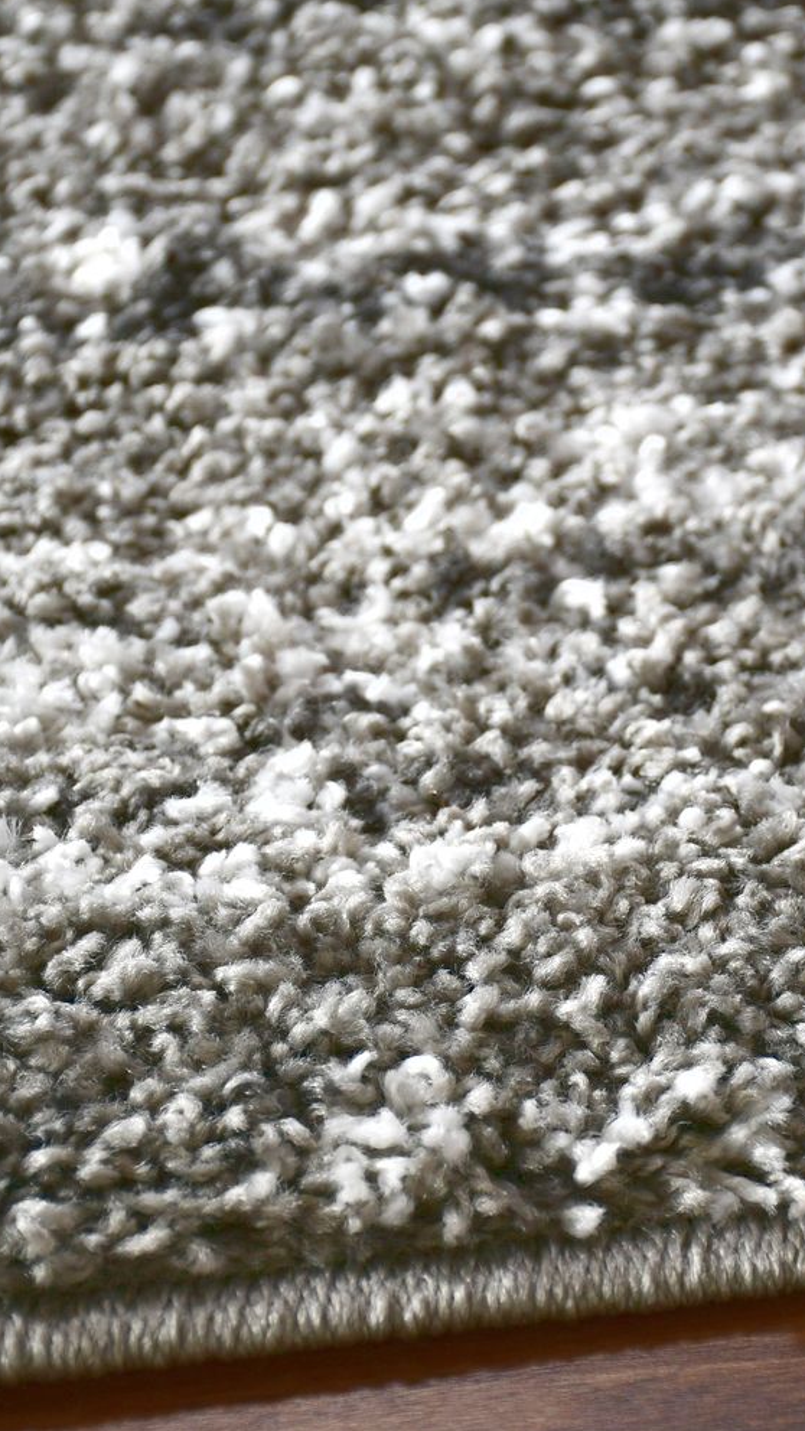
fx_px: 4326
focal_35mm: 114
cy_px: 714
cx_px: 522
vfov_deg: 18.8
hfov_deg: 10.6
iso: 720
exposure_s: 1/250
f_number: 4.5
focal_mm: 48
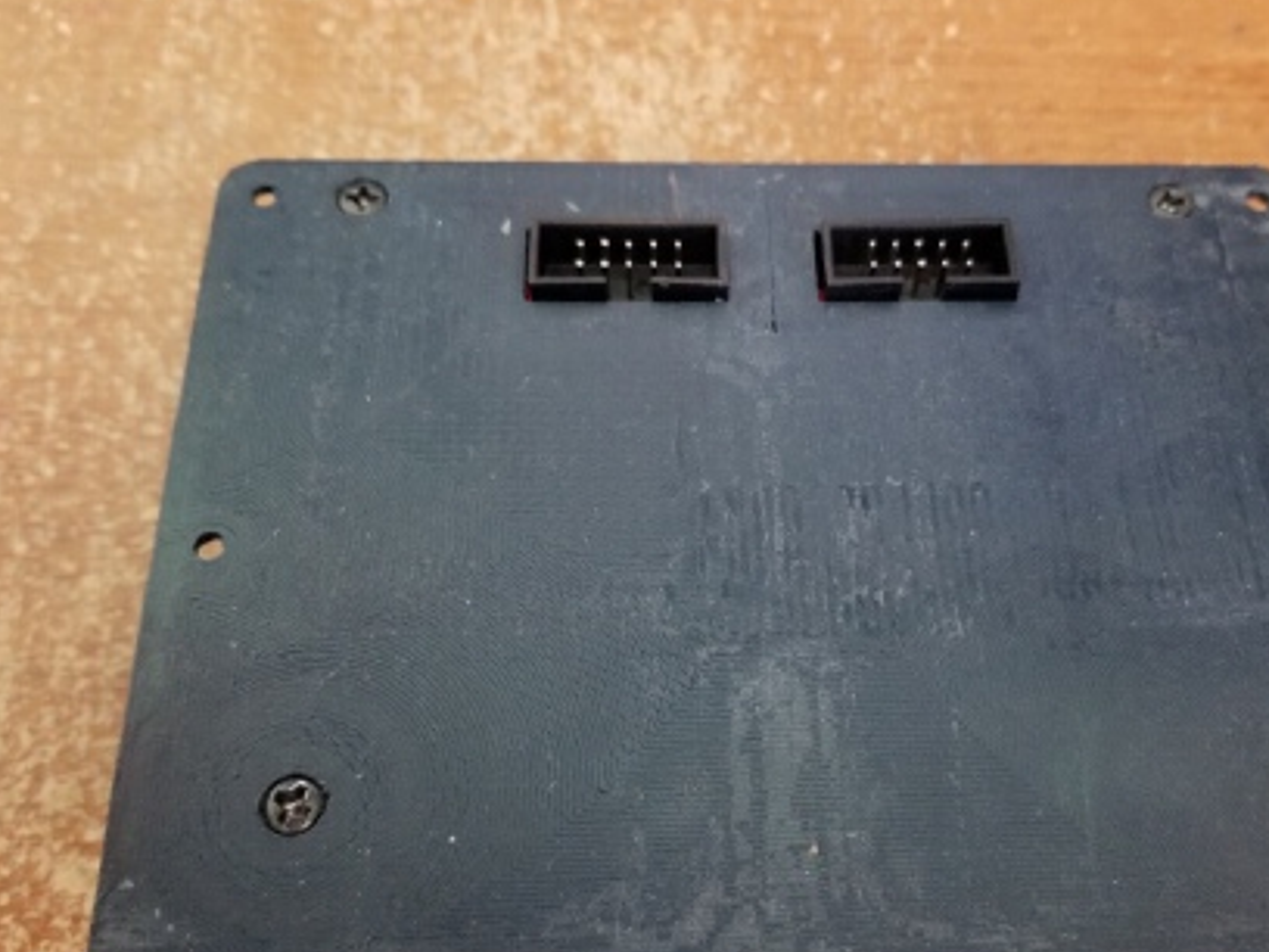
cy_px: 526
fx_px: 1246
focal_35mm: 34
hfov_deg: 53.6
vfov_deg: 41.7
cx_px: 764
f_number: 1.7
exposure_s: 1/10
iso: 500
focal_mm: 4.25
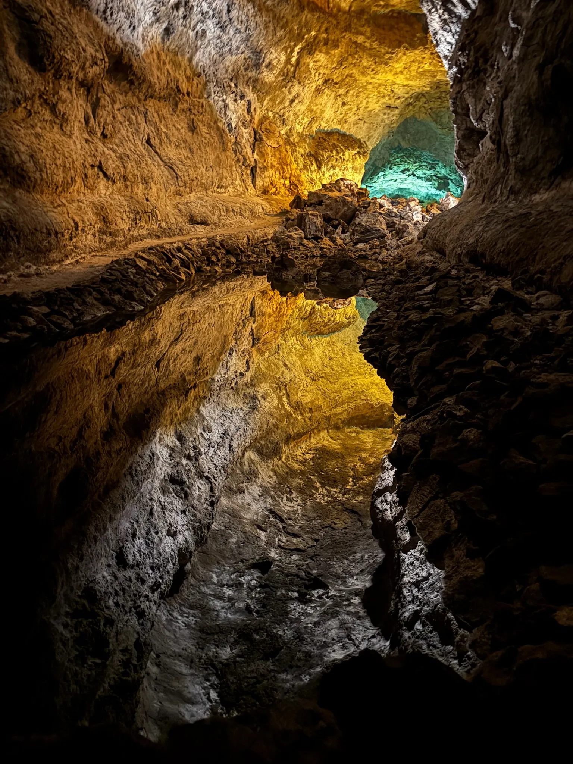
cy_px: 382
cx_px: 286
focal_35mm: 26
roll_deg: -3.3
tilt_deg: -15.7
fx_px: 574
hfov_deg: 53.1
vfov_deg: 67.3
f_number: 1.6
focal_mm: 5.96
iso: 2500
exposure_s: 1/5
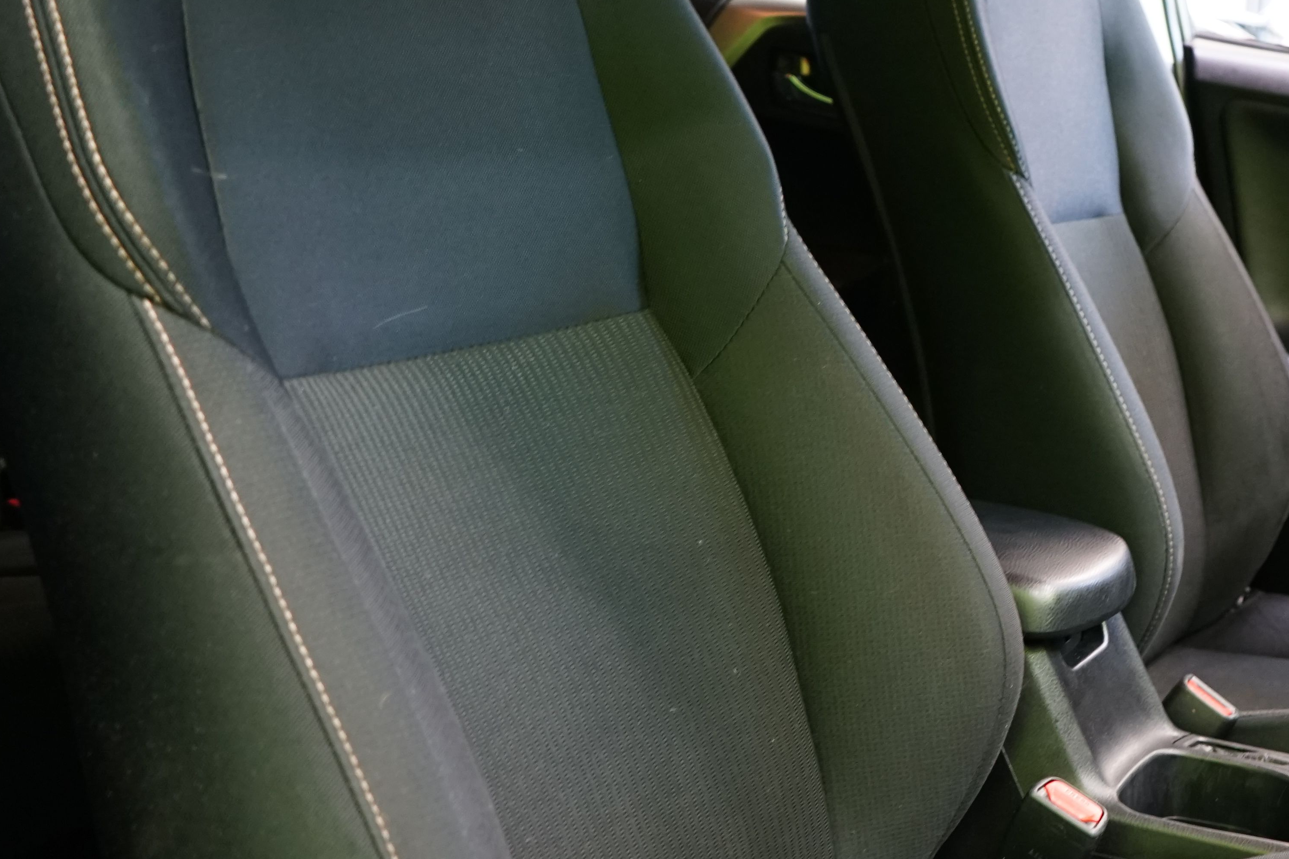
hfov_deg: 32.5
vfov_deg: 23.3
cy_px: 580
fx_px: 2077
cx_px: 1201
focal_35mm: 58
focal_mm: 29
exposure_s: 1/15
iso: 1600
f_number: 4
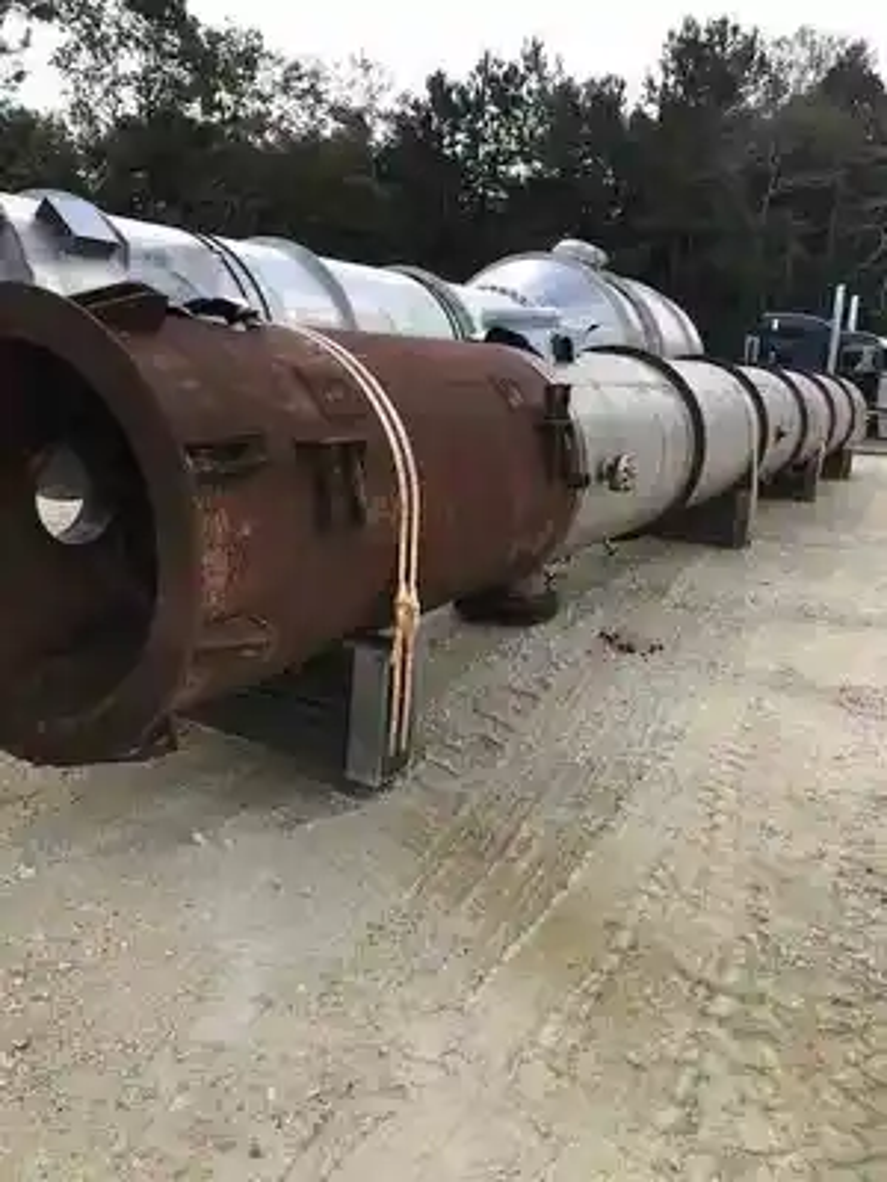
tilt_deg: -12.4
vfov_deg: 63.4
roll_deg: -1.9
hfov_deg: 49.7
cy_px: 591
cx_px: 444
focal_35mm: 28
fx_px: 957
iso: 20
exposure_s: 1/870
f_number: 1.8
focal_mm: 3.99
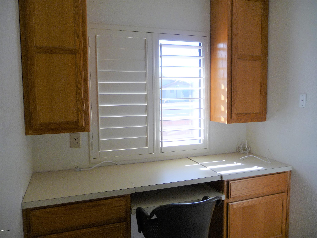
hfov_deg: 63.4
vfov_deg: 49.7
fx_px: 256
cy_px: 119
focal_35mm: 28
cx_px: 158
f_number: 3.3
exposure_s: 1/80
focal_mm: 4.7
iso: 100
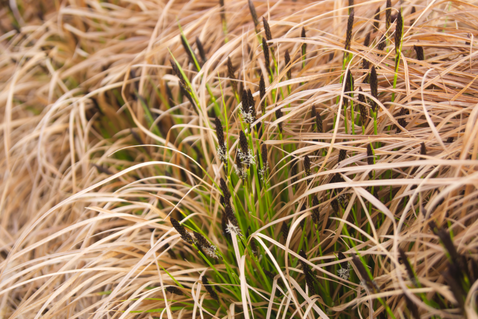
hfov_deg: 24.6
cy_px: 160
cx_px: 239
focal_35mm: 82
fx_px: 1095
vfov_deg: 16.6
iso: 160
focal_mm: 55
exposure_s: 1/100
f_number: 5.6
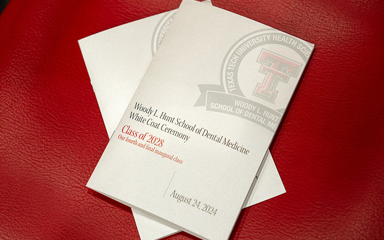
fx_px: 869
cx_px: 174
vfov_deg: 15.7
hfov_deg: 24.9
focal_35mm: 83
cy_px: 119
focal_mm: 70
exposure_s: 1/125
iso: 640
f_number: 2.8
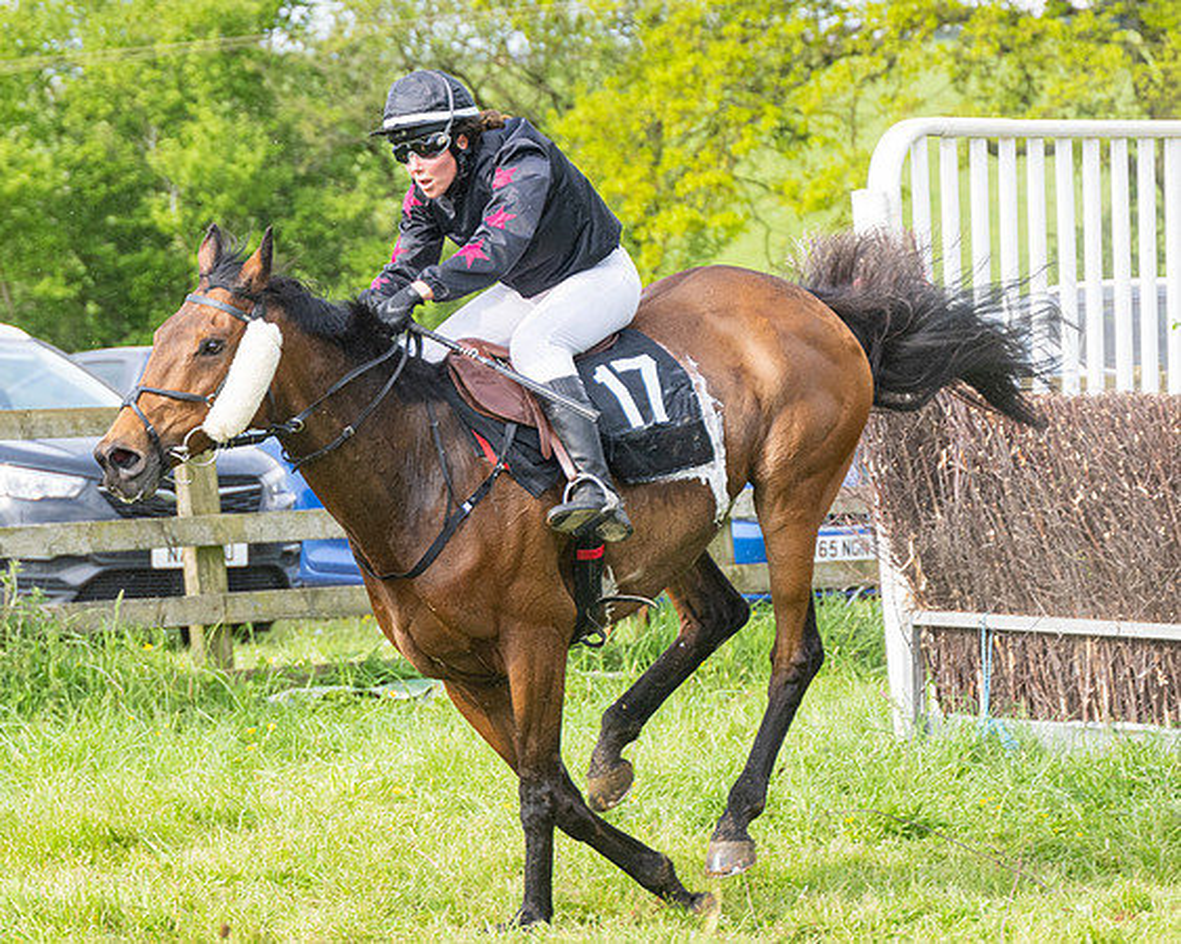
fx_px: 7193
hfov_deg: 9.4
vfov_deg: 7.5
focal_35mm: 206
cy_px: 384
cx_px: 620
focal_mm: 98
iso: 400
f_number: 4
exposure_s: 1/1600
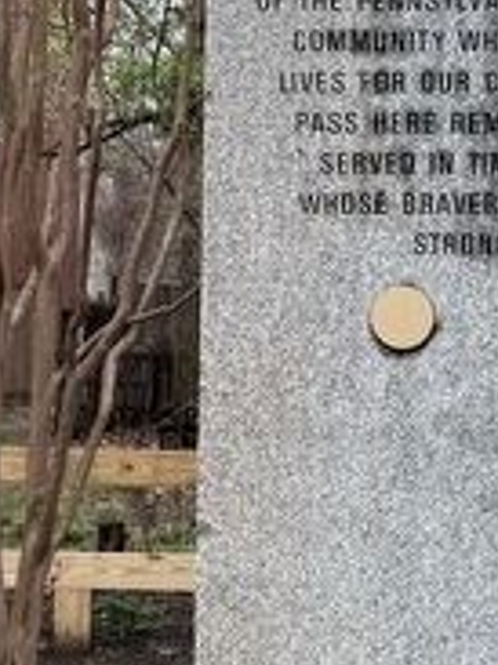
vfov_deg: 18.7
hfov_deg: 13.8
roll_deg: -0.3
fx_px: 2016
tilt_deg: +1.5
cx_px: 523
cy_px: 378
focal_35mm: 105
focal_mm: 6.76
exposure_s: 1/1032
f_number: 1.78
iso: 80
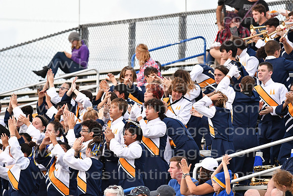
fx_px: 3663
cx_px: 146
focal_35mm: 450
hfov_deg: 4.6
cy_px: 98
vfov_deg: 3.1
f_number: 5.6
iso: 3200
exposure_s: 1/800
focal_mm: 300
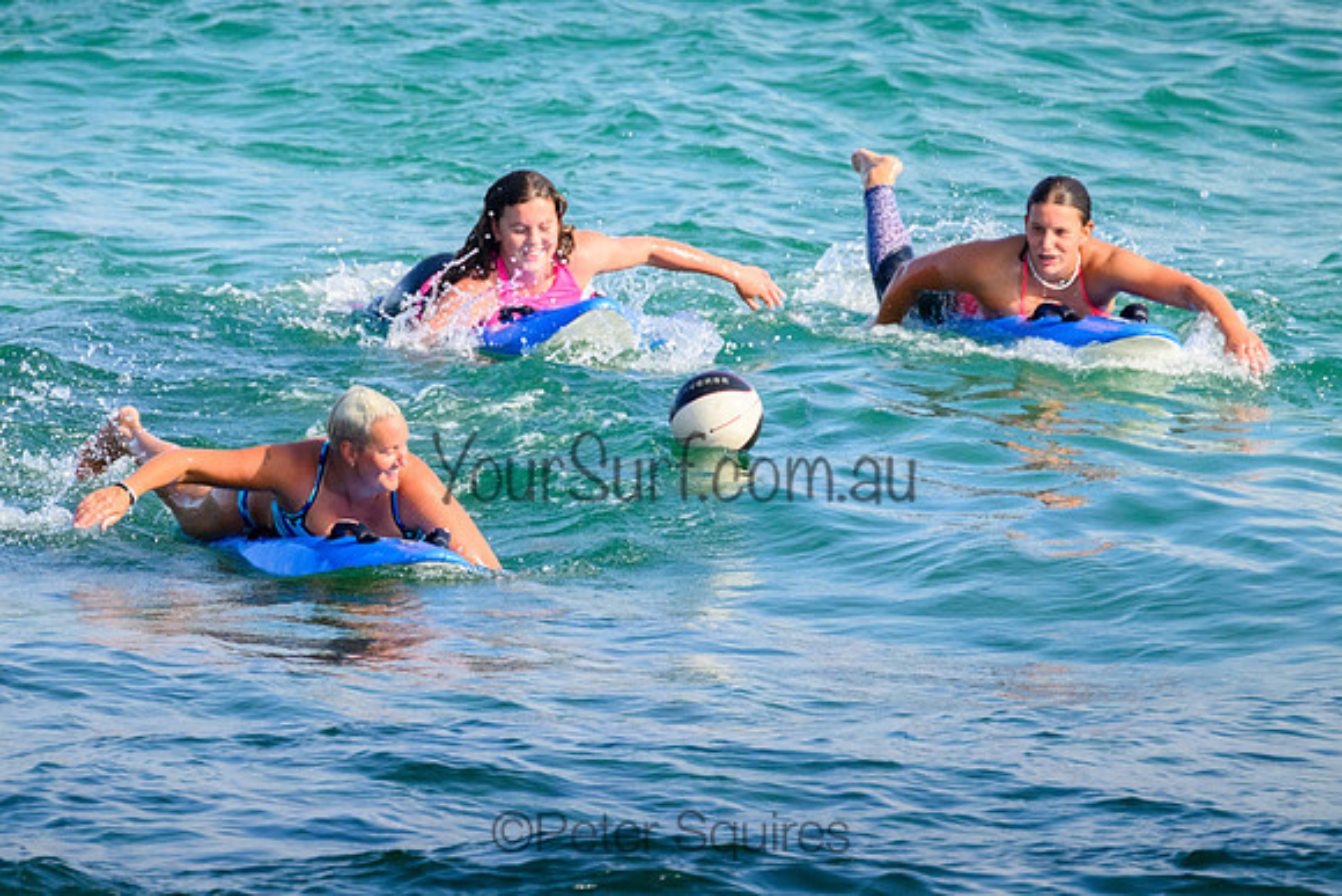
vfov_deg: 1.4
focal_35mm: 1012
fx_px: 37730
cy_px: 329
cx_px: 586
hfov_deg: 2.0
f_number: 11
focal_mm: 800
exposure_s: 1/2000
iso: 2200
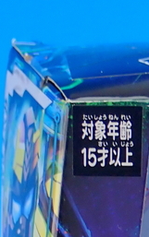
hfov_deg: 4.9
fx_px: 1699
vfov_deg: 7.8
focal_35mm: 262
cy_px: 419
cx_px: 312
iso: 100
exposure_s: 1/15
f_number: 3.6
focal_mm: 11.09
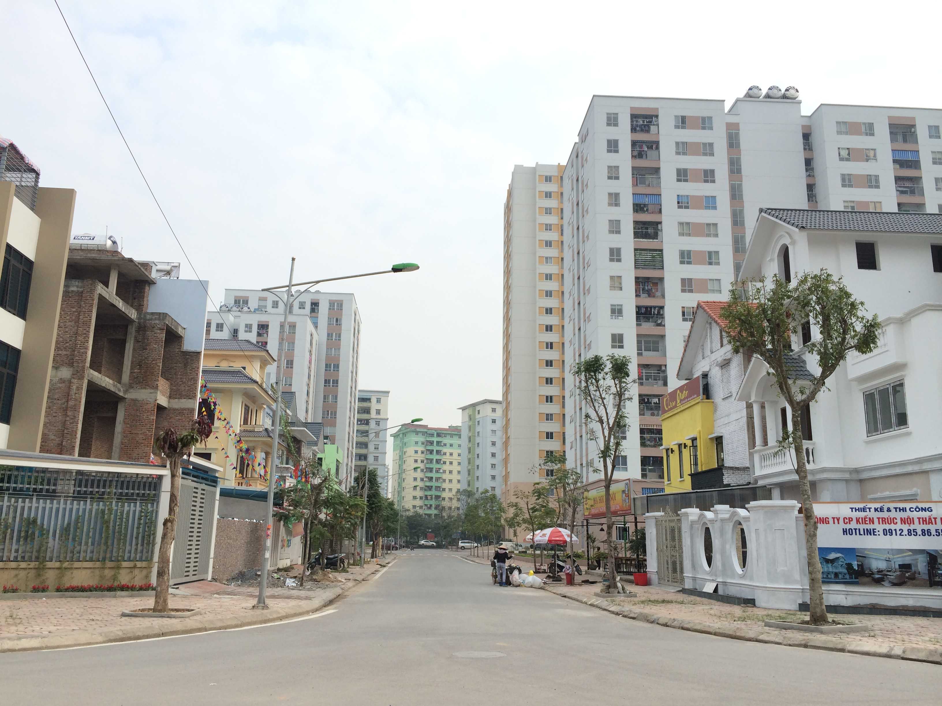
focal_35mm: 30
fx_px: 816
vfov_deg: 46.8
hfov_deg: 60.0
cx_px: 471
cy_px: 353
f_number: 2.2
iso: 32
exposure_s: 1/1172
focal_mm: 4.12
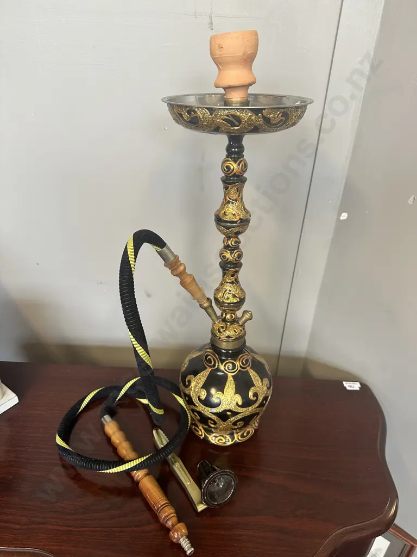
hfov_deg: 56.8
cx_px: 208
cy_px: 278
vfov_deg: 71.6
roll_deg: -2.8
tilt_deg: -31.4
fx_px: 385
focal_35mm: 24
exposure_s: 1/50
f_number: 1.78
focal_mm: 6.86
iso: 125
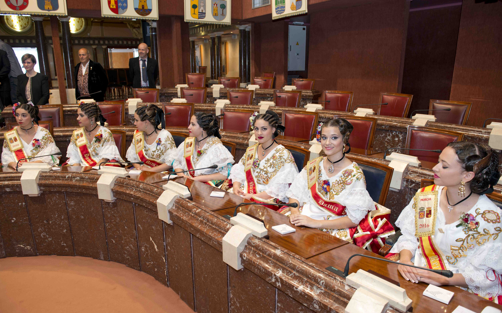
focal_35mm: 25
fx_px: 342
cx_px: 255
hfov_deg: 72.5
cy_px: 168
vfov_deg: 49.2
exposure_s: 1/60
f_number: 4
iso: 800
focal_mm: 24
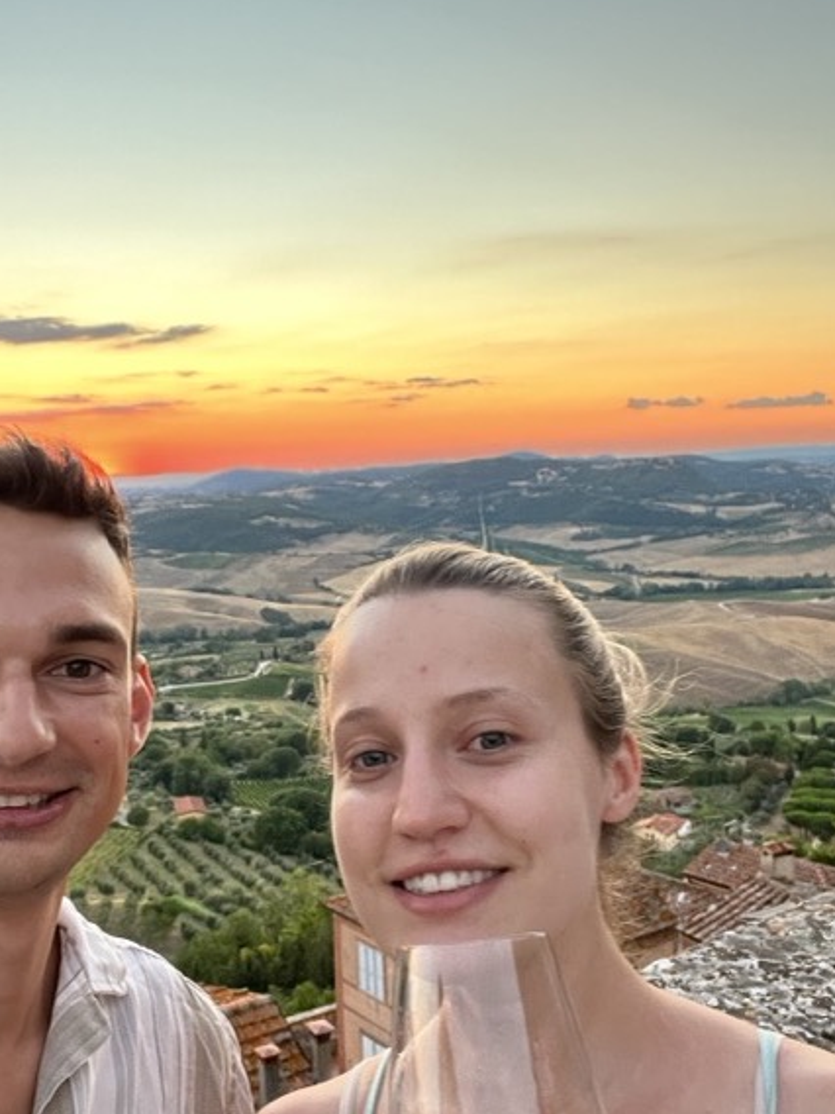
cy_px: 579
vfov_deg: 50.1
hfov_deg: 38.5
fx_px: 1190
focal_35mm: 37
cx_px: 326
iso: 160
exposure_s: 1/60
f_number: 2.2
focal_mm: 2.71
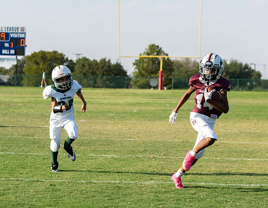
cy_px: 121
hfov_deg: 12.6
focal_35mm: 155
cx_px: 208
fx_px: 1211
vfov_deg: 9.8
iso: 200
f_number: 4.5
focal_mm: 100
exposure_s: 1/1000
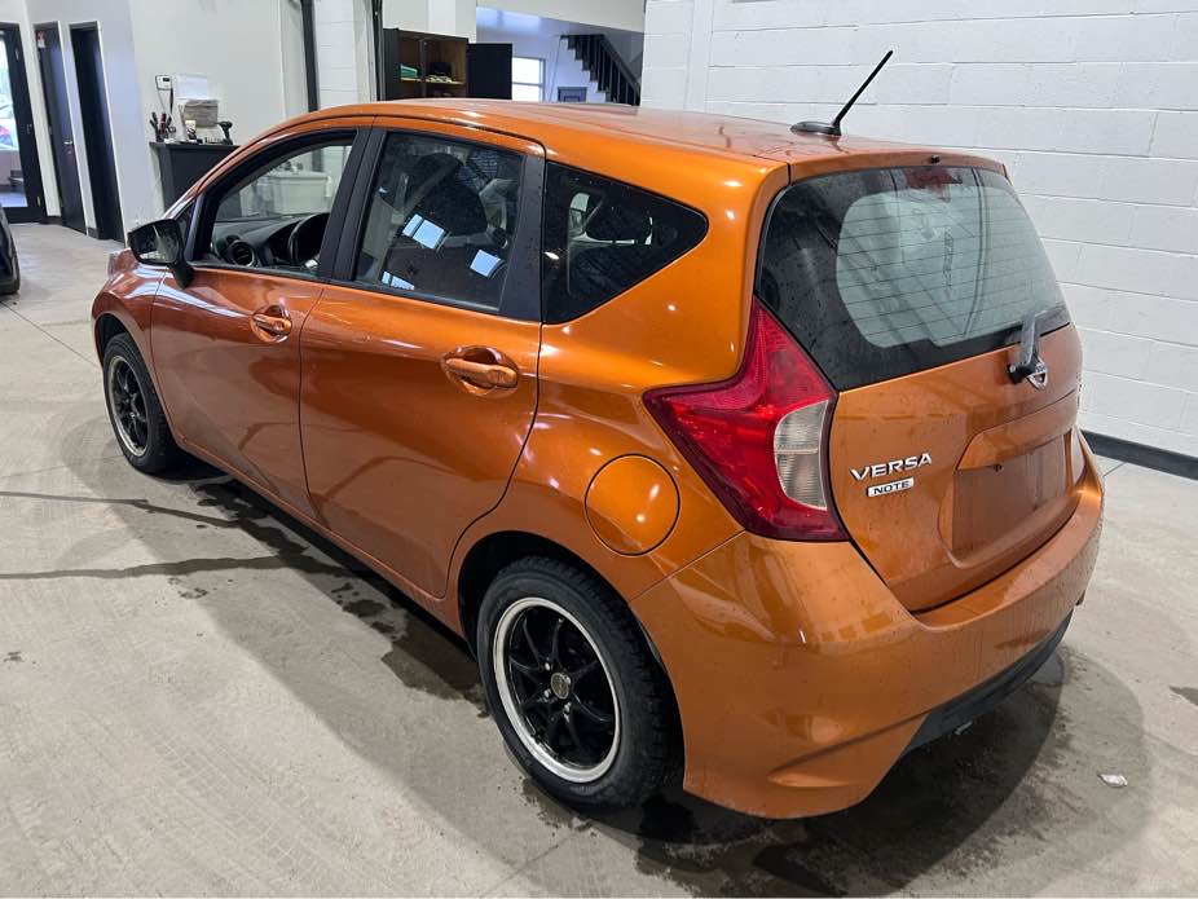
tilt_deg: -19.0
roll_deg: -3.3
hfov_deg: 67.3
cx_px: 599
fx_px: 900
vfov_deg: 53.1
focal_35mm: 26
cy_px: 450
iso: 100
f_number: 1.5
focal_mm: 5.7
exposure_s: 1/60
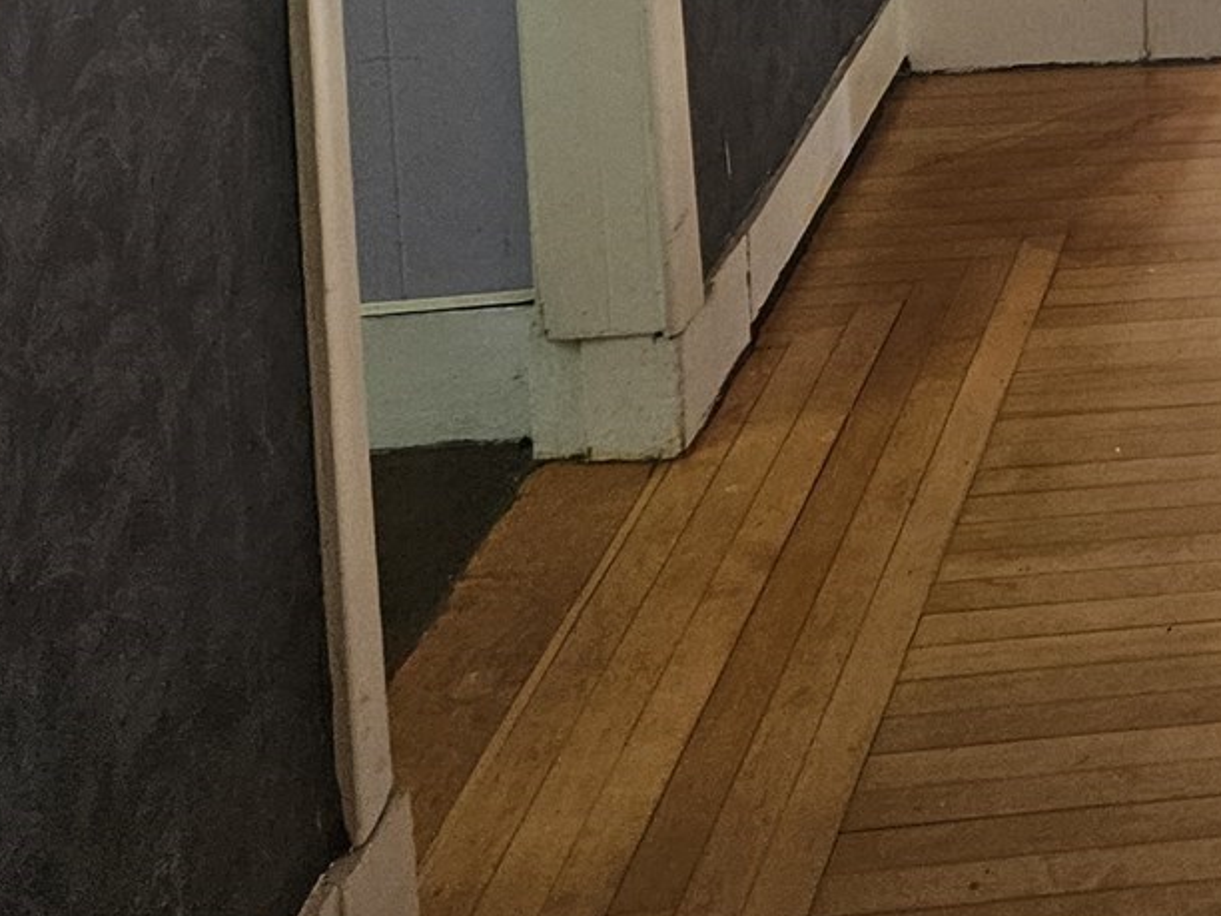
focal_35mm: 77
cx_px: 1885
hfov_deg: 21.0
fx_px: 2716
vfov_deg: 17.1
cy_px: -499
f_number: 1.8
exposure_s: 1/120
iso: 250
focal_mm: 5.4
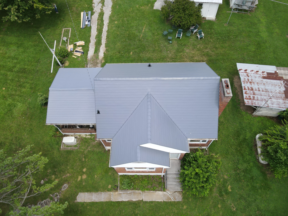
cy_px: 108
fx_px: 200
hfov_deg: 71.6
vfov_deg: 56.8
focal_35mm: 24
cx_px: 144
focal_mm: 4.5
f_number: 2.8
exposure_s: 1/200
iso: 100
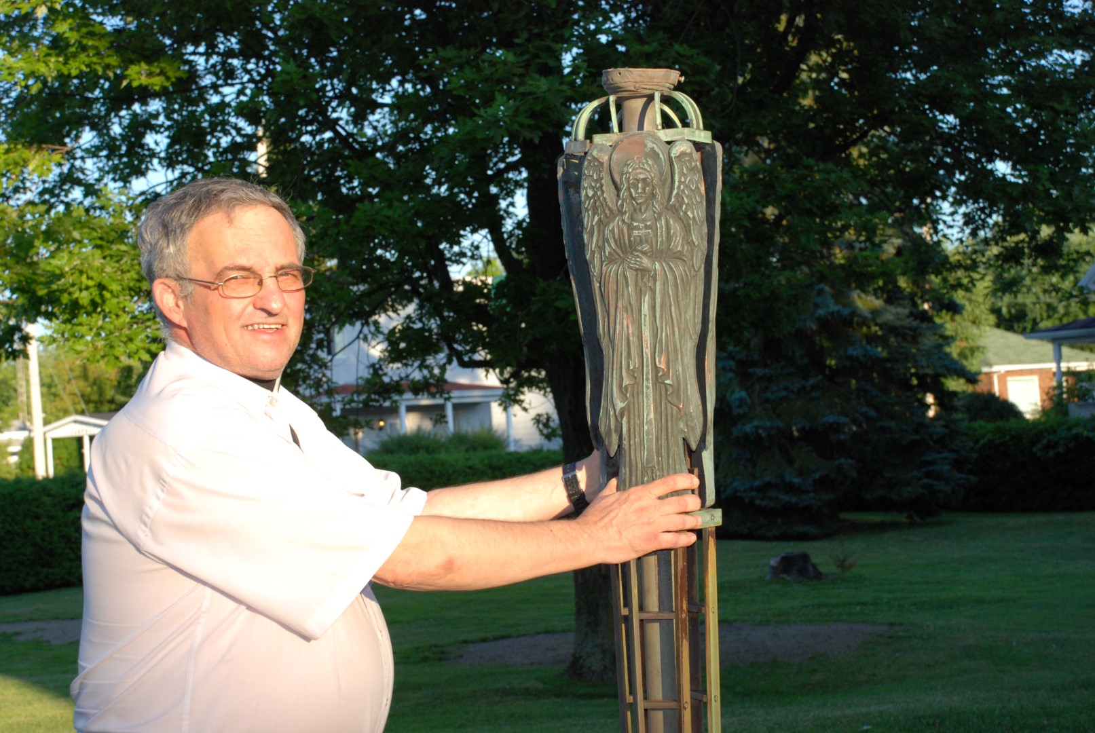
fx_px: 2193
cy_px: 366
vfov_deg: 19.0
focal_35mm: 72
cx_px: 548
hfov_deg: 28.0
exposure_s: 1/200
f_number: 7.1
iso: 400
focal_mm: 48
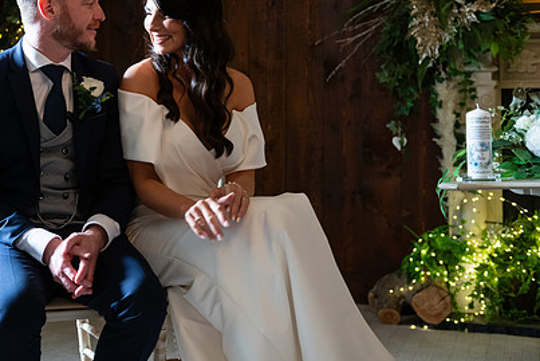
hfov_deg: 29.0
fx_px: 1035
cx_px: 162
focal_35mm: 69
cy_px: 108
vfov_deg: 19.7
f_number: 3.5
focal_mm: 48
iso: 1000
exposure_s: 1/160
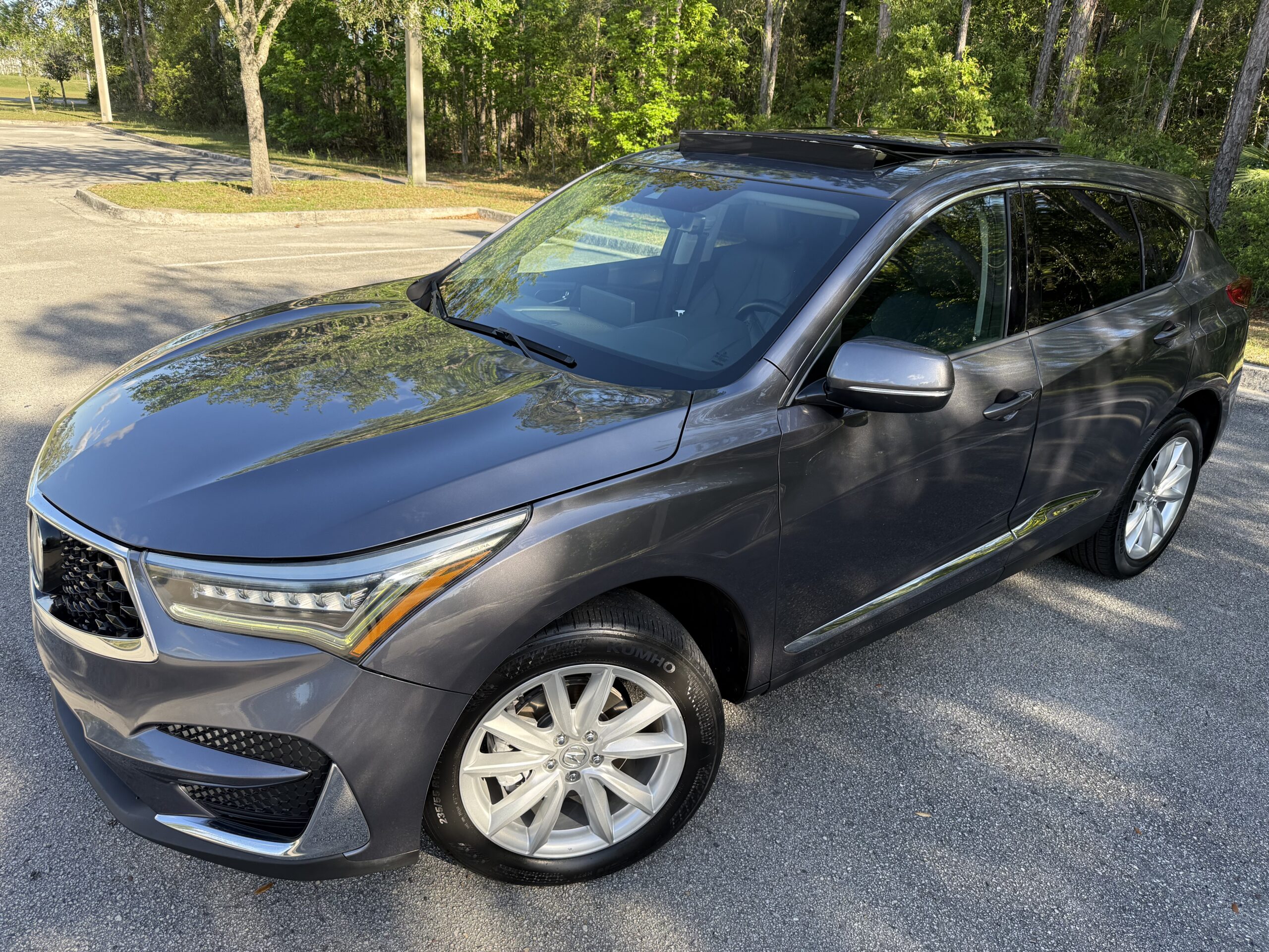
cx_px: 634
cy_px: 476
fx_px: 880
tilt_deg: -21.7
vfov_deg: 56.8
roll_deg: -3.5
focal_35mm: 24
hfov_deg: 71.6
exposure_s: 1/898
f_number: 1.78
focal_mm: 6.76
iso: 100
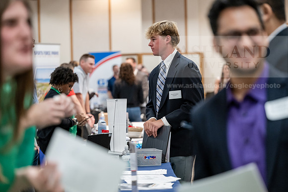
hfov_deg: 19.8
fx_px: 824
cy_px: 96
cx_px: 144
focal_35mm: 103
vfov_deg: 13.3
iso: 2500
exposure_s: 1/200
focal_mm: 103
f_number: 2.8
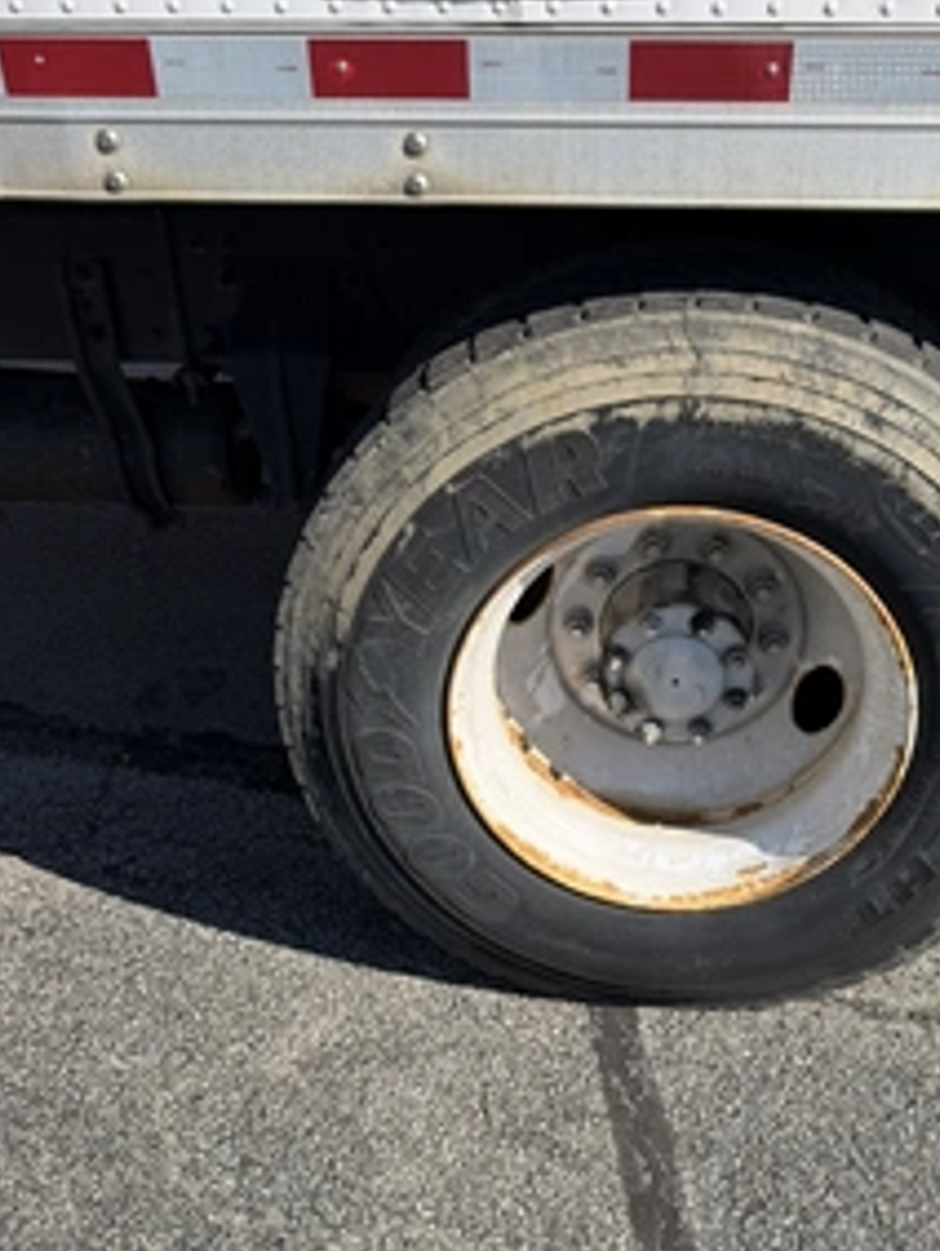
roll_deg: -2.1
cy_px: 745
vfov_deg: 53.6
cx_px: 585
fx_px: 1229
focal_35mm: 34
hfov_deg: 41.6
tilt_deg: -34.4
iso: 80
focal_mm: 6.76
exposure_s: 1/3953
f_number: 1.78
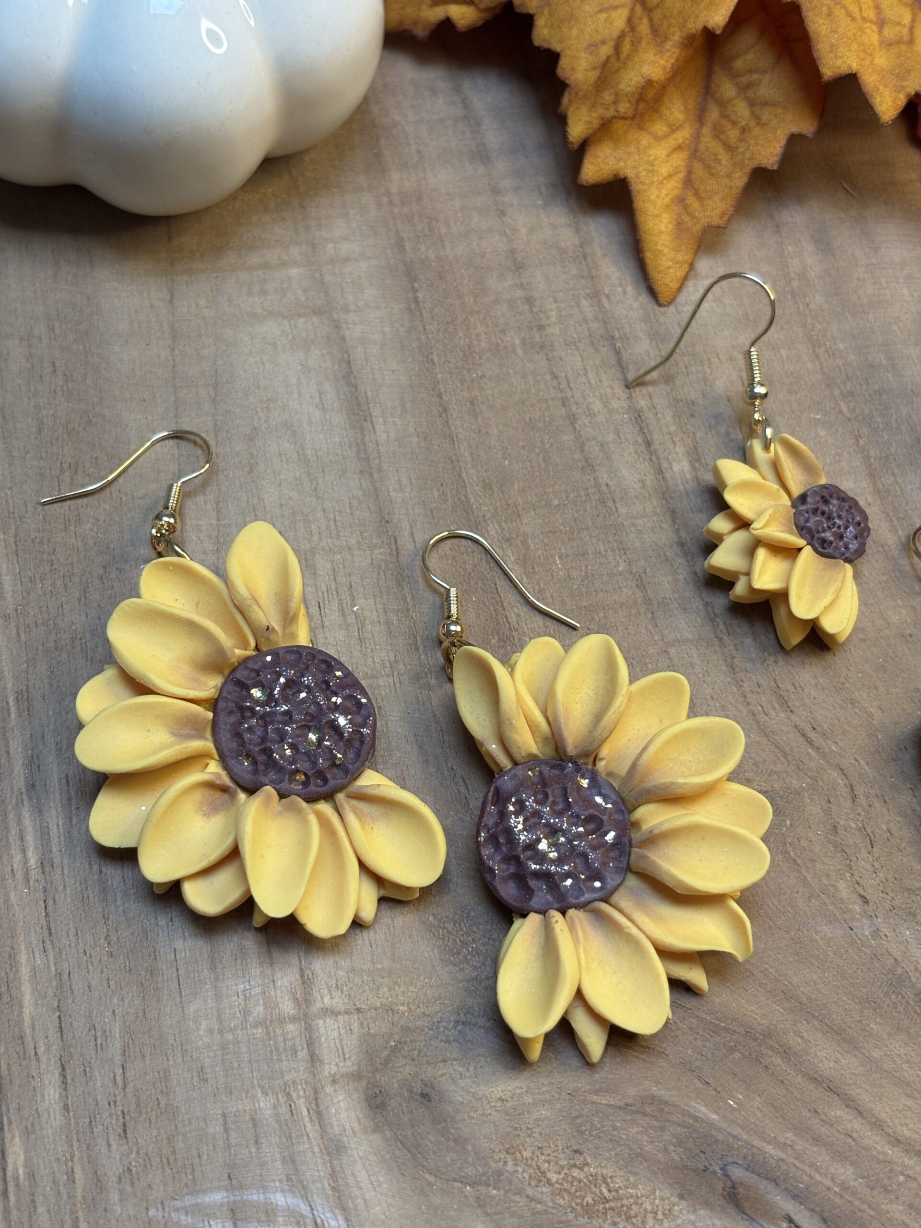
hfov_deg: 28.0
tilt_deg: -65.9
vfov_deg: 36.8
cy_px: 614
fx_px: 1845
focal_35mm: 52
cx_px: 460
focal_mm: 5.96
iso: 64
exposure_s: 1/60
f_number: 1.6
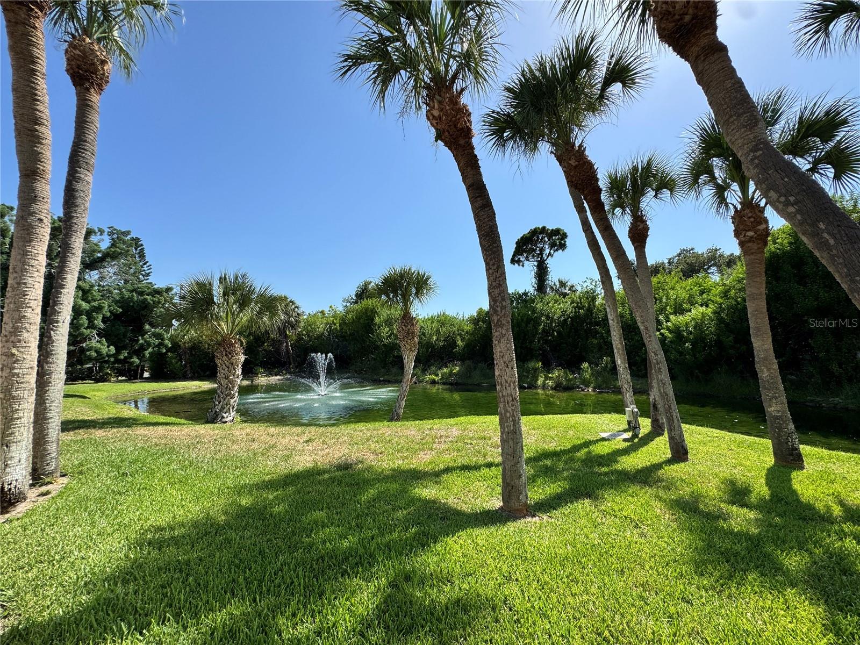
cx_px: 430
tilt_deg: +3.6
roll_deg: +1.7
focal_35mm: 14
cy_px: 322
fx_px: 348
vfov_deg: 85.7
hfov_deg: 102.1
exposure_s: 1/2083
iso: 50
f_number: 2.2
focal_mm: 2.22
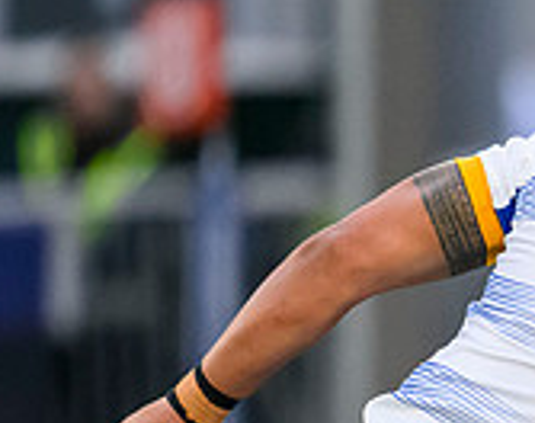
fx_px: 46540
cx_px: 1266
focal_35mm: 2953
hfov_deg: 0.7
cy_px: 412
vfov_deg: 0.5
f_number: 4
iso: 4000
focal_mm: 560
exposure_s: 1/1250
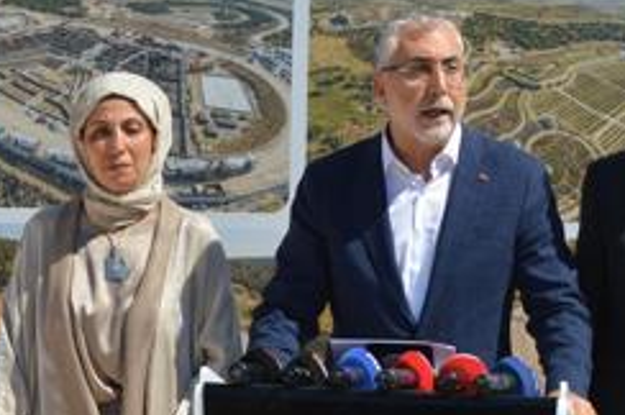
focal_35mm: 149
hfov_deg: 13.8
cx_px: 392
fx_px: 2583
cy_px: 100
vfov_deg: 9.2
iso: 100
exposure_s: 1/250
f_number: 8
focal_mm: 46
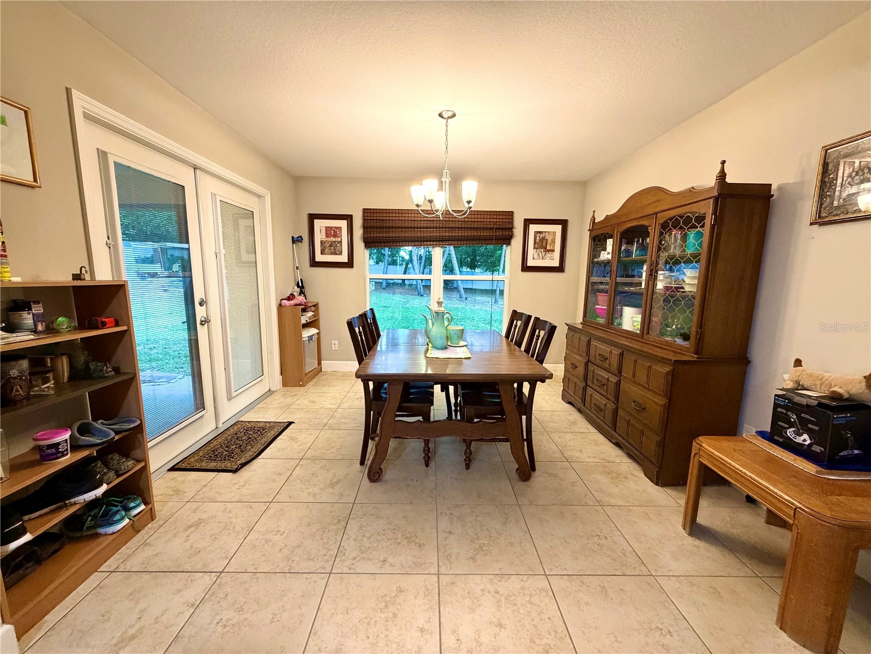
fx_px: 352
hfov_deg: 102.1
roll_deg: -0.9
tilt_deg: -8.3
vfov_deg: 85.7
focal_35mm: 14
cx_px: 436
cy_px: 327
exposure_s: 1/60
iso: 400
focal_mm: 2.22
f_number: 2.2
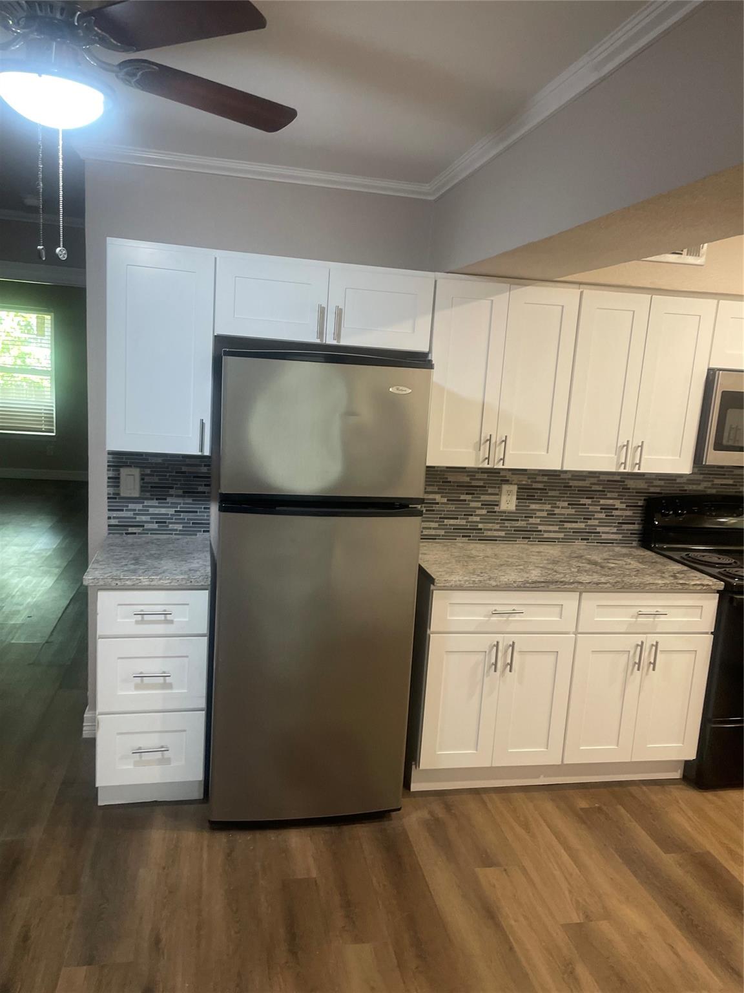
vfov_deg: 67.3
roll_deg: -3.1
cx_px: 372
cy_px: 496
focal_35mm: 26
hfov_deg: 53.1
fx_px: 745
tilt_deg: -9.0
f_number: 1.6
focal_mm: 4.2
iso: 200
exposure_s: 1/60
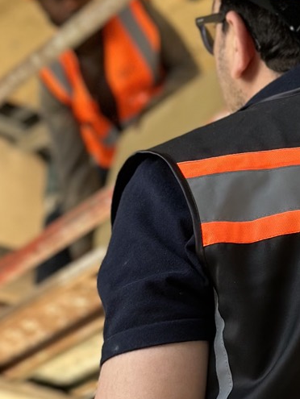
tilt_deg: +25.0
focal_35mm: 155
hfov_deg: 9.6
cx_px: 187
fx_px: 1789
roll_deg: -0.8
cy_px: 212
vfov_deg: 12.7
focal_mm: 6.86
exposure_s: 1/172
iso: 100
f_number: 1.78
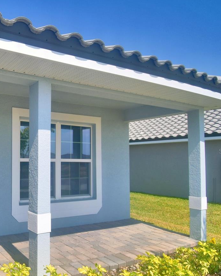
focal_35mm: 26
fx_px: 213
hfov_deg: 45.0
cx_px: -8
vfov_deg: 65.9
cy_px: 151
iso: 100
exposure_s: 1/1000
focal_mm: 10
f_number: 4.5
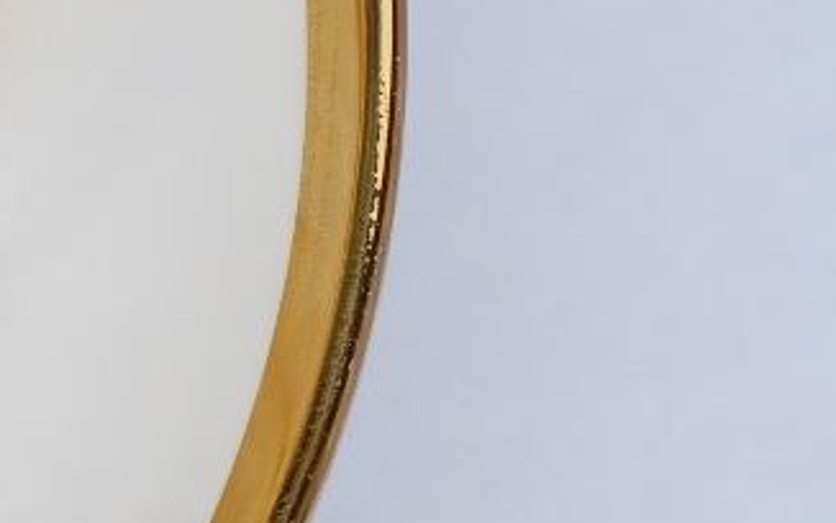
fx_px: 6701
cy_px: 49
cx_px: -1180
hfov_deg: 6.8
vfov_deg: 4.5
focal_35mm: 294
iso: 200
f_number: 5.6
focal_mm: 35
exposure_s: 1/800
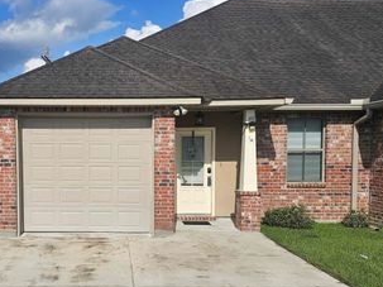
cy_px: 176
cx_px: 111
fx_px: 420
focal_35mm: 38
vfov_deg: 37.5
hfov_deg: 47.7
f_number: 1.7
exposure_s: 1/1376
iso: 10
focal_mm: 6.3
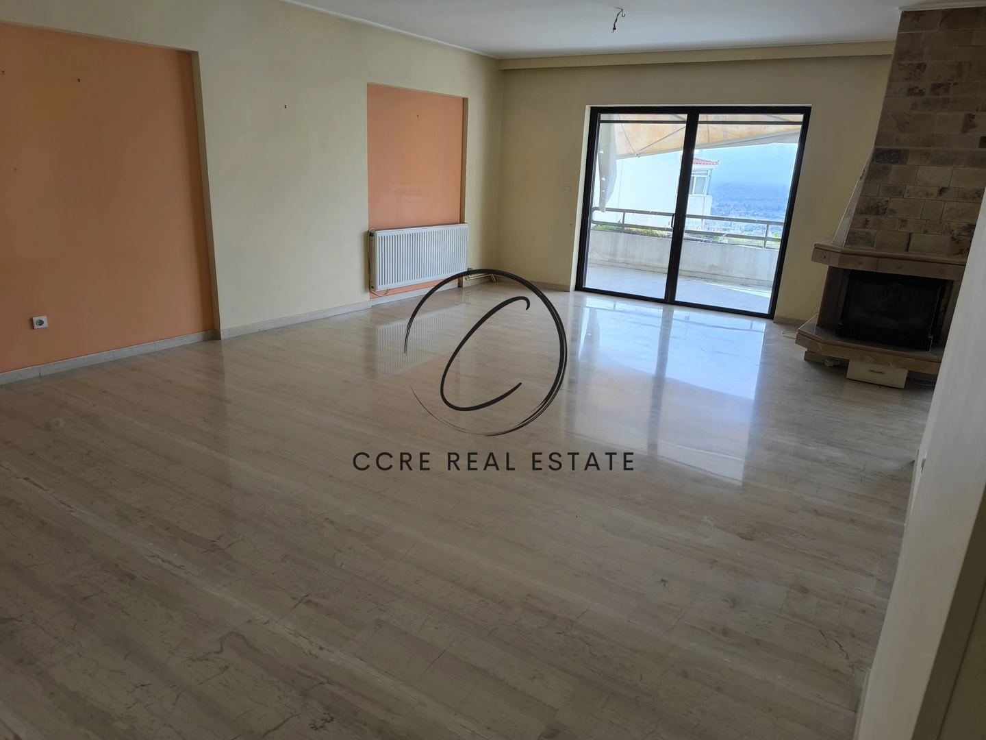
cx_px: 493
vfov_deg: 58.9
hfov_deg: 73.9
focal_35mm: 23
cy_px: 370
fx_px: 655
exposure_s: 1/100
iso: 125
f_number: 1.65
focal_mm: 6.14
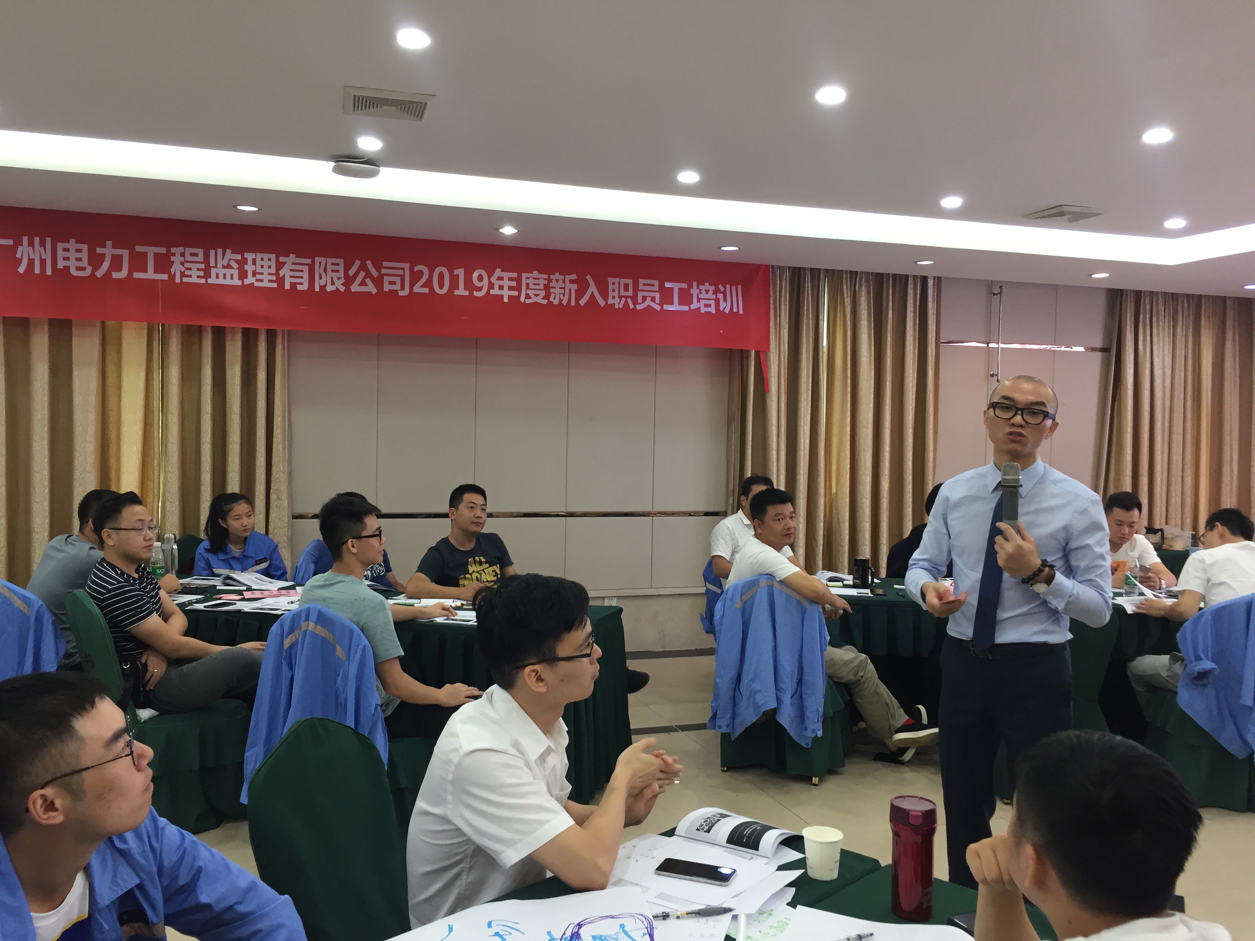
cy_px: 470
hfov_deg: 61.7
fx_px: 1051
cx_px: 628
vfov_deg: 48.2
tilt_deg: -3.1
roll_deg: -2.4
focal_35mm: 29
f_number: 2.2
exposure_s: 1/33
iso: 80
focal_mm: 4.15
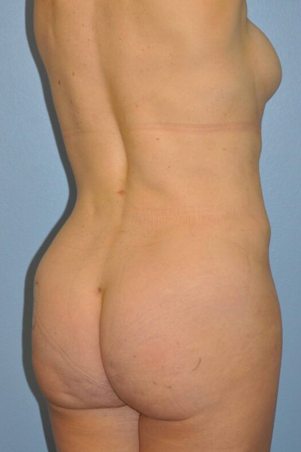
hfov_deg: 9.4
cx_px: 168
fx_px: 1837
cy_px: 188
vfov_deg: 14.0
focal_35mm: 147
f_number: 5.3
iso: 800
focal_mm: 75
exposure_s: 1/60
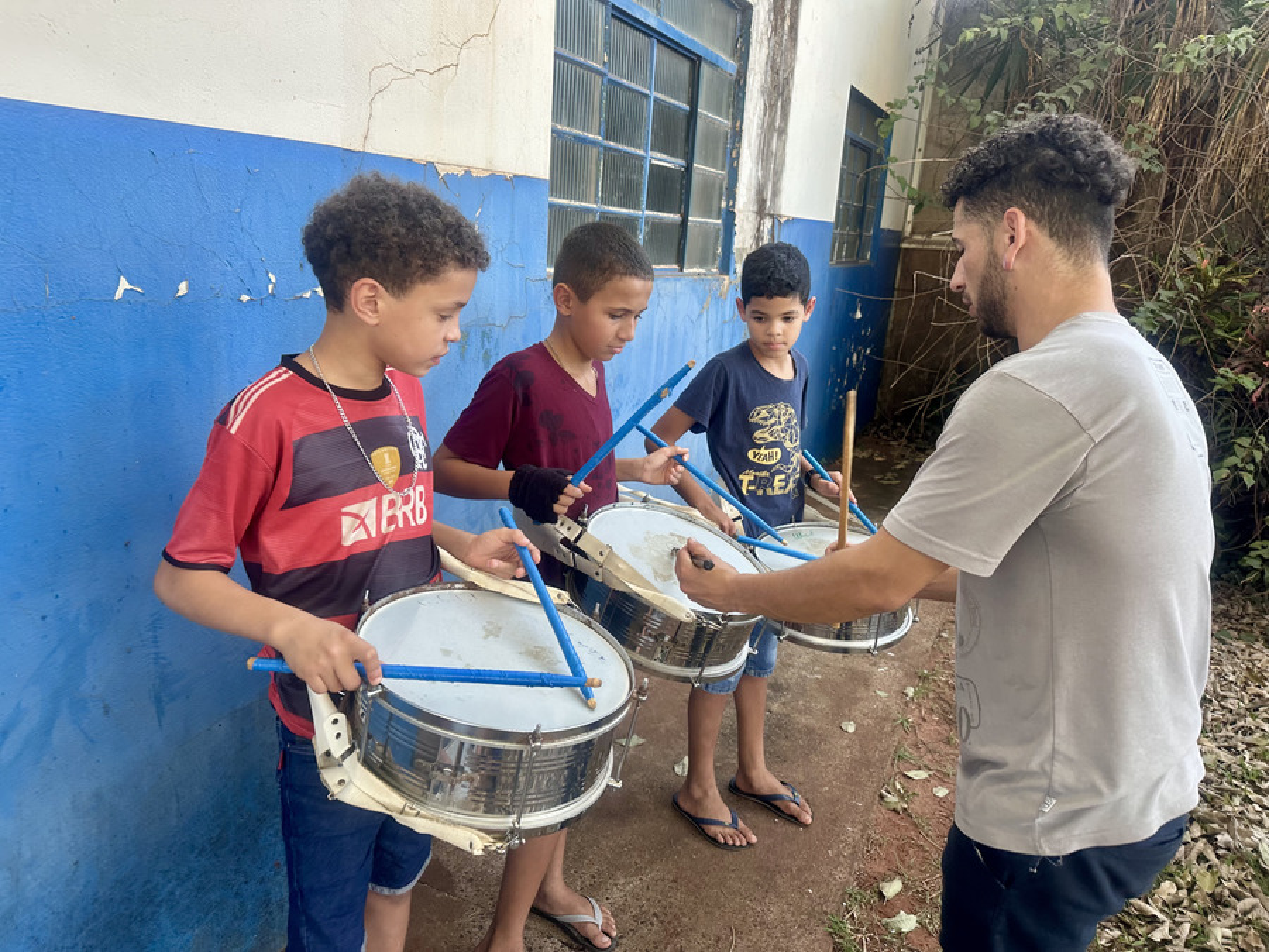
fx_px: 880
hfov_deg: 71.6
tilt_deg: -21.9
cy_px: 476
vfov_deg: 56.8
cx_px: 634
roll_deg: -0.5
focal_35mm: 24
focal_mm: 6.86
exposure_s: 1/121
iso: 100
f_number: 1.78
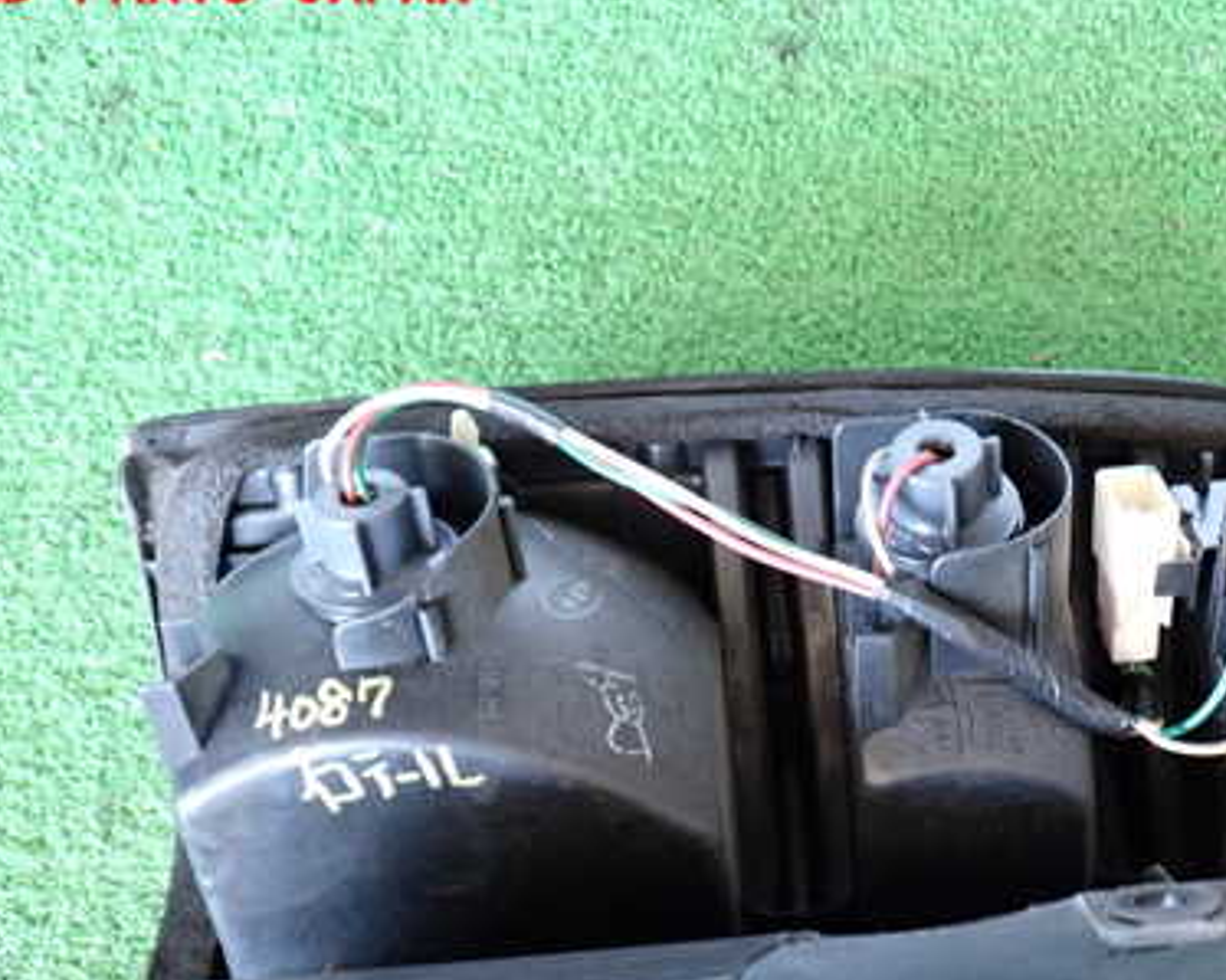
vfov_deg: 31.7
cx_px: 859
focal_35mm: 47
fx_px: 1705
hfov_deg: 38.9
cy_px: 678
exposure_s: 1/30
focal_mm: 5.4
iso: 400
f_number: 2.3
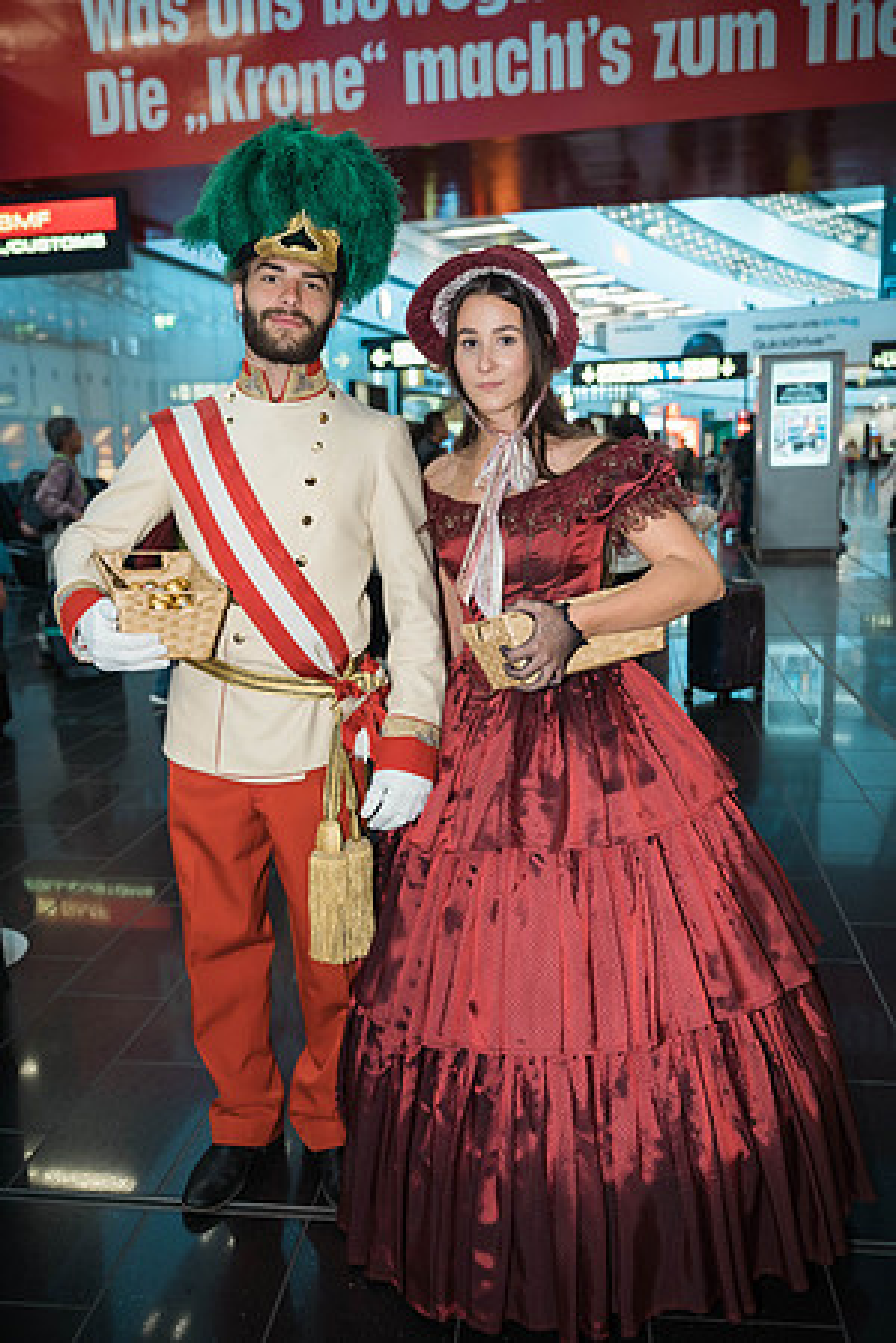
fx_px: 1120
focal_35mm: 30
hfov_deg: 43.6
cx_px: 448
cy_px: 672
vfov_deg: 61.9
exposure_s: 1/100
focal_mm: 30
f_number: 2.8
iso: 800
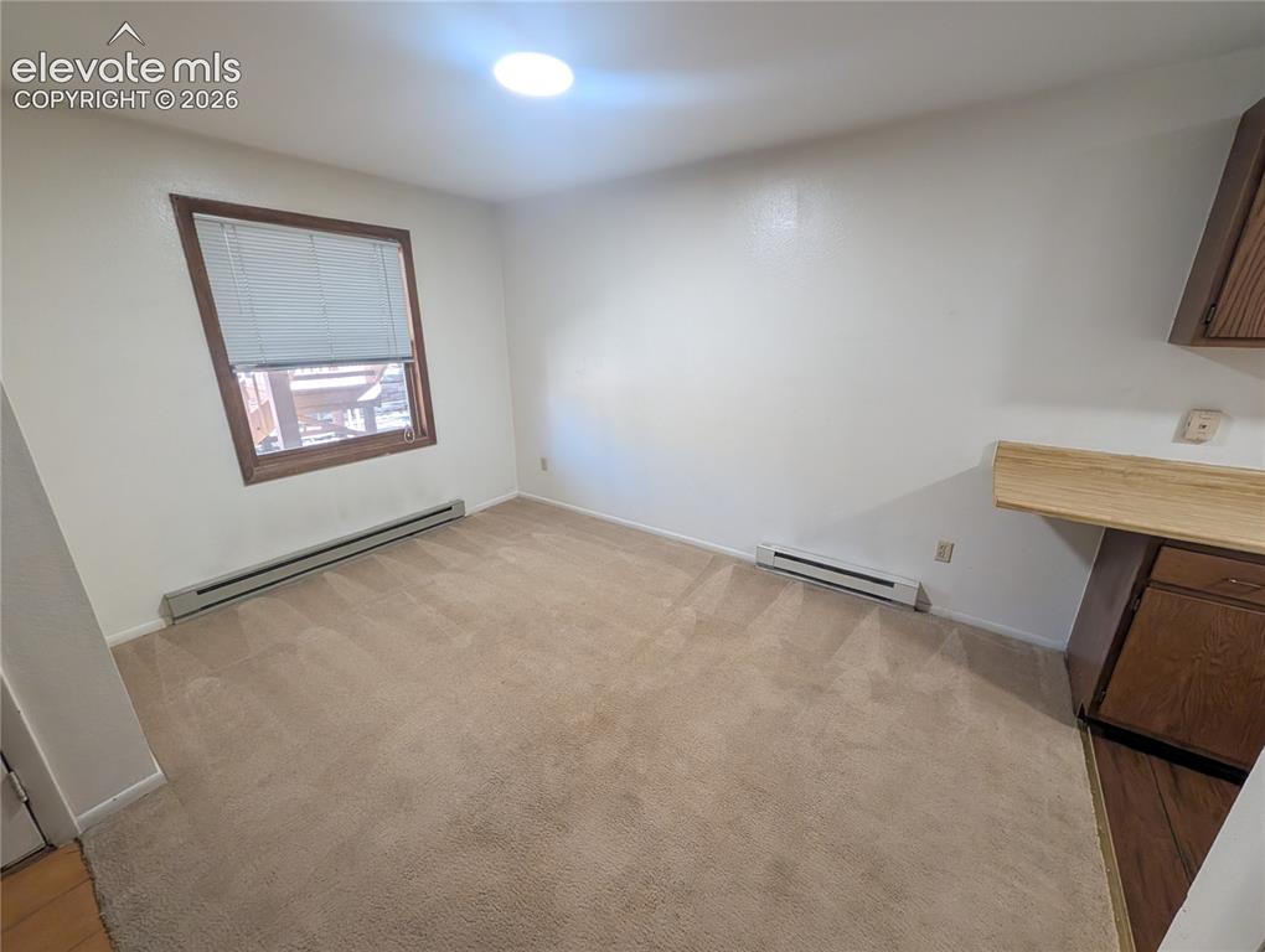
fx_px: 439
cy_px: 476
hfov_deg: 110.5
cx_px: 632
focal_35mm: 12
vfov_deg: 94.6
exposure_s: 1/84.7
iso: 136
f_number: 1.7
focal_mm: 2.02
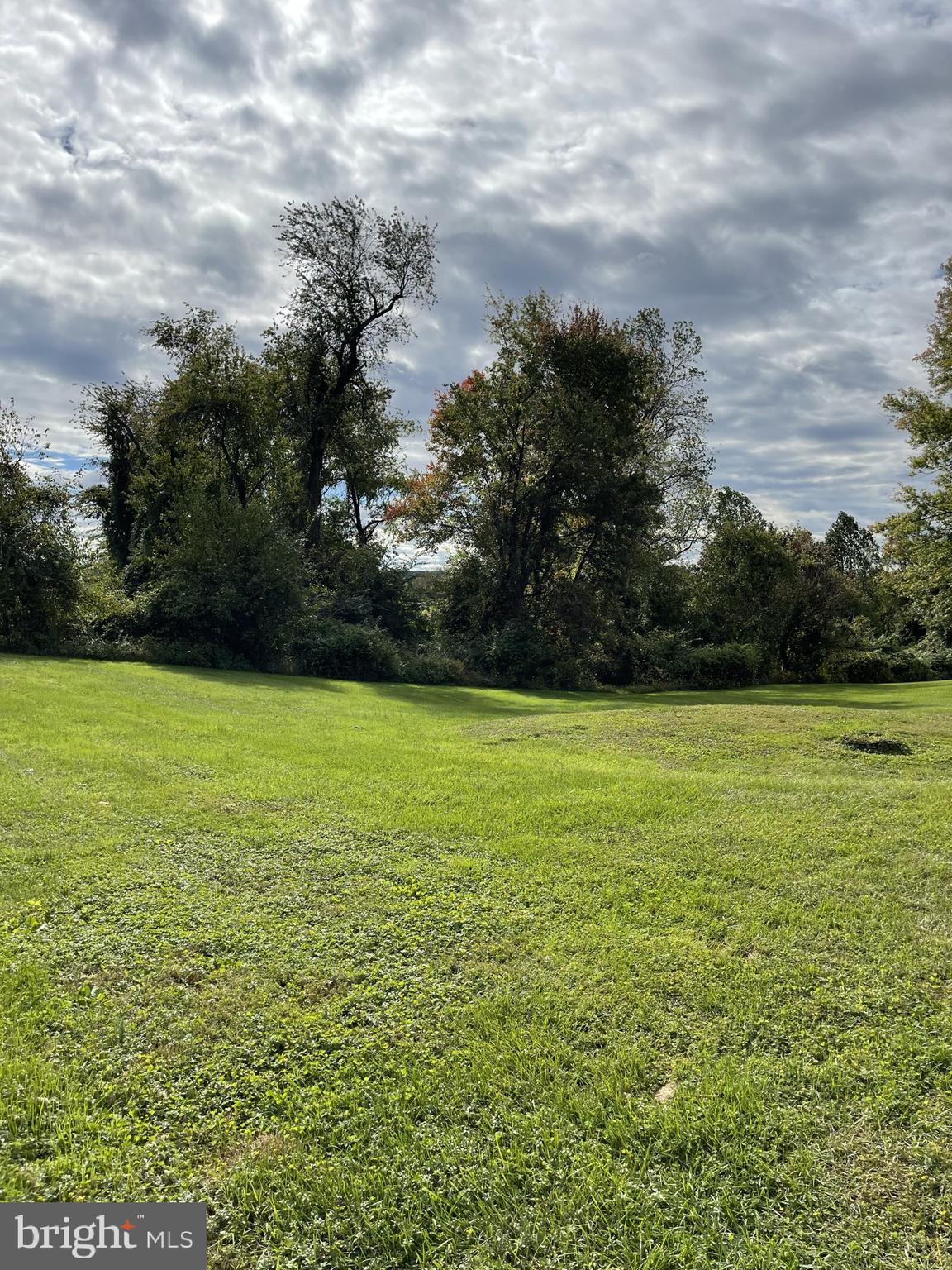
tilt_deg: -2.3
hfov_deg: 53.1
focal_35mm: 26
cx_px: 476
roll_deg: -0.9
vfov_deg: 67.3
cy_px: 635
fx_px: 953
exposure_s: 1/6579
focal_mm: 5.1
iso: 32
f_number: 1.6
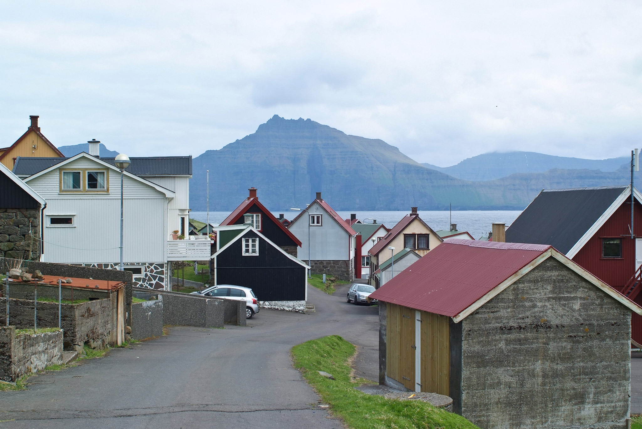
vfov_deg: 16.5
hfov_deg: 24.4
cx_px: 321
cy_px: 214
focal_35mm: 83
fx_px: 1482
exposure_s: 1/180
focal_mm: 55
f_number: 11
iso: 100
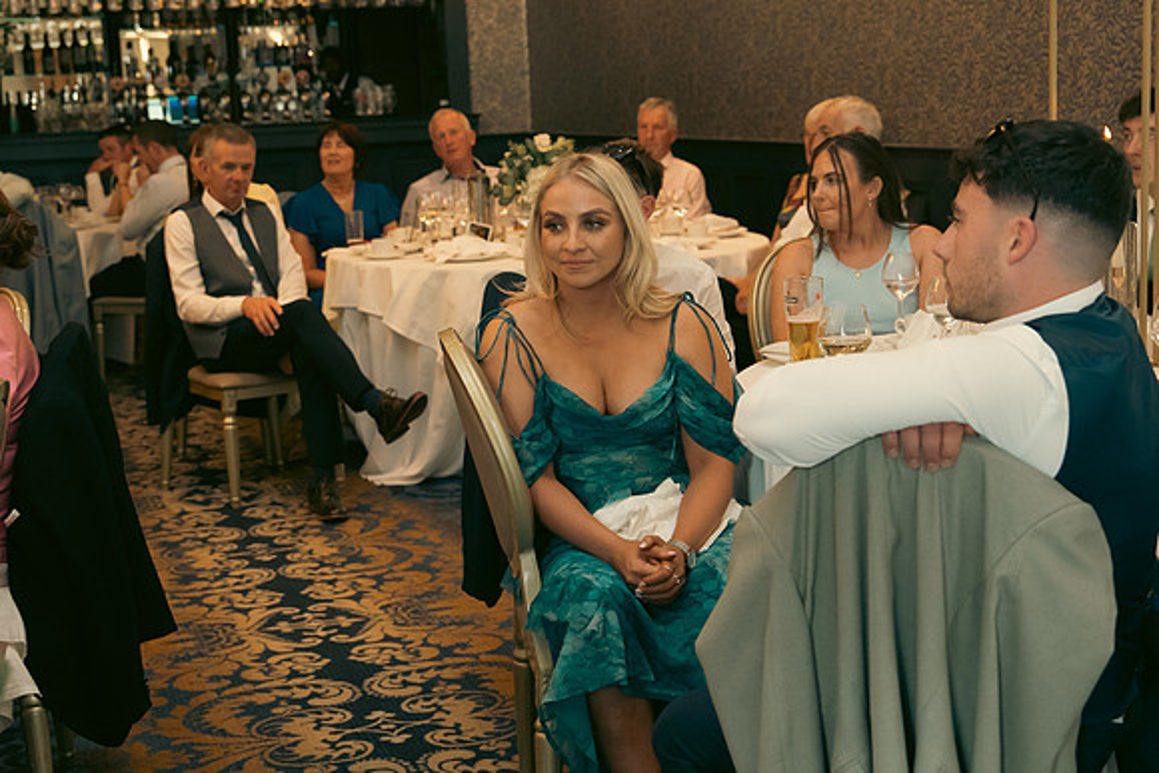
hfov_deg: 35.0
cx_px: 580
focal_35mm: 57
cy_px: 386
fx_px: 1835
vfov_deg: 23.8
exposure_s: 1/160
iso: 2500
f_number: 3.5
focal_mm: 38
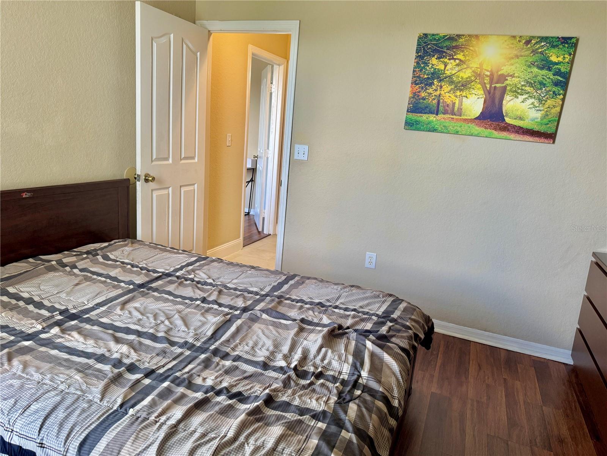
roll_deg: -5.3
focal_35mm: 24
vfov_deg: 56.8
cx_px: 304
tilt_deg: -14.2
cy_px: 228
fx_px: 421
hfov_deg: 71.6
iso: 200
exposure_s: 1/120
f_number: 1.78
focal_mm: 6.76
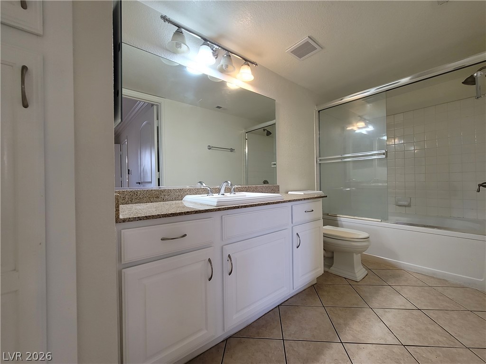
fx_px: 183
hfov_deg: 106.2
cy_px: 182
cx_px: 243
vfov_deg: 89.9
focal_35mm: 13
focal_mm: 2.2
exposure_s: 1/60
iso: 160
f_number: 2.2
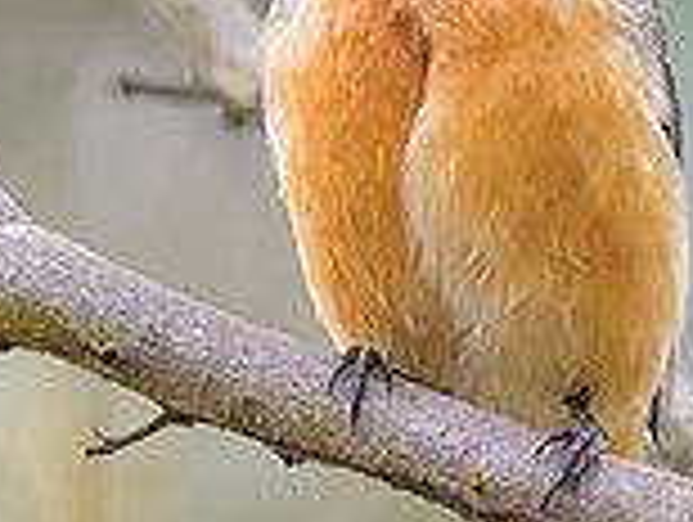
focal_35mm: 3669
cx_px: -91
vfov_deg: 0.4
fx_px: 73567
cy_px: 327
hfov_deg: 0.5
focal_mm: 560
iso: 1600
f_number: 4
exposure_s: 1/1600
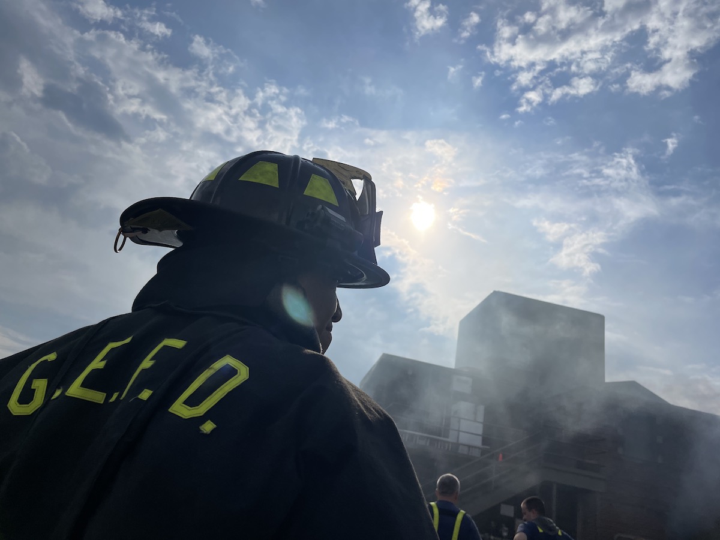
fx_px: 541
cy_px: 270
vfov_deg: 53.1
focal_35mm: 26
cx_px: 360
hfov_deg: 67.3
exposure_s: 1/25000
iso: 40
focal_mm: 4.2
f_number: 1.6
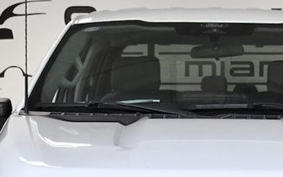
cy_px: 226
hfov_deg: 18.2
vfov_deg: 11.2
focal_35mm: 114
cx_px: 214
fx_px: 879
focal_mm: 24
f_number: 3.8
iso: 2500
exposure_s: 1/1600
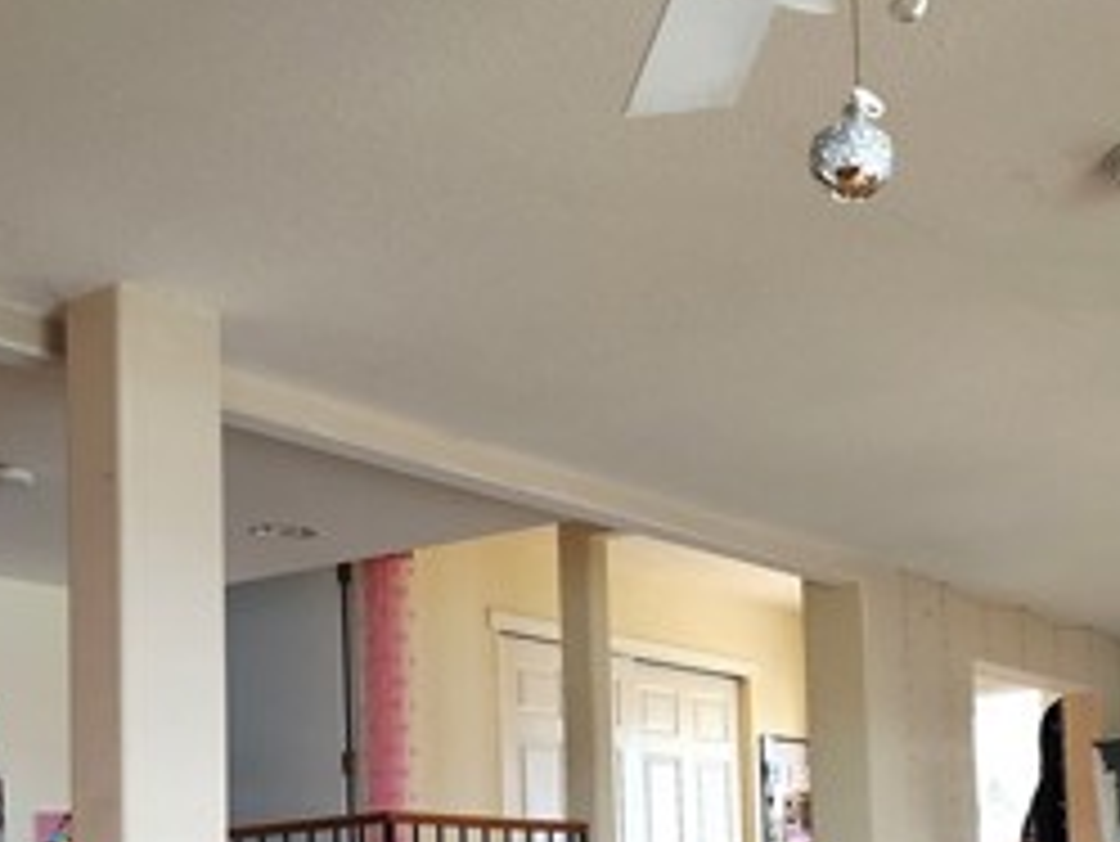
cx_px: 841
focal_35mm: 59
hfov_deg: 32.1
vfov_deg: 23.8
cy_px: 833
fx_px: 1910
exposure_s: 1/182
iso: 160
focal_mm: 6.4
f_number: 1.8
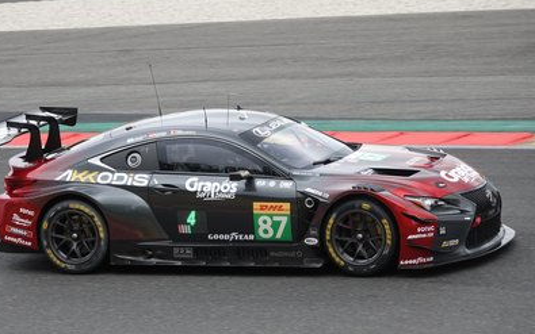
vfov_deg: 5.7
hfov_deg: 9.0
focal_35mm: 232
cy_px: 193
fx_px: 3383
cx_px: 244
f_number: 4
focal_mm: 73.24
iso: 250
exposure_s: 1/1000
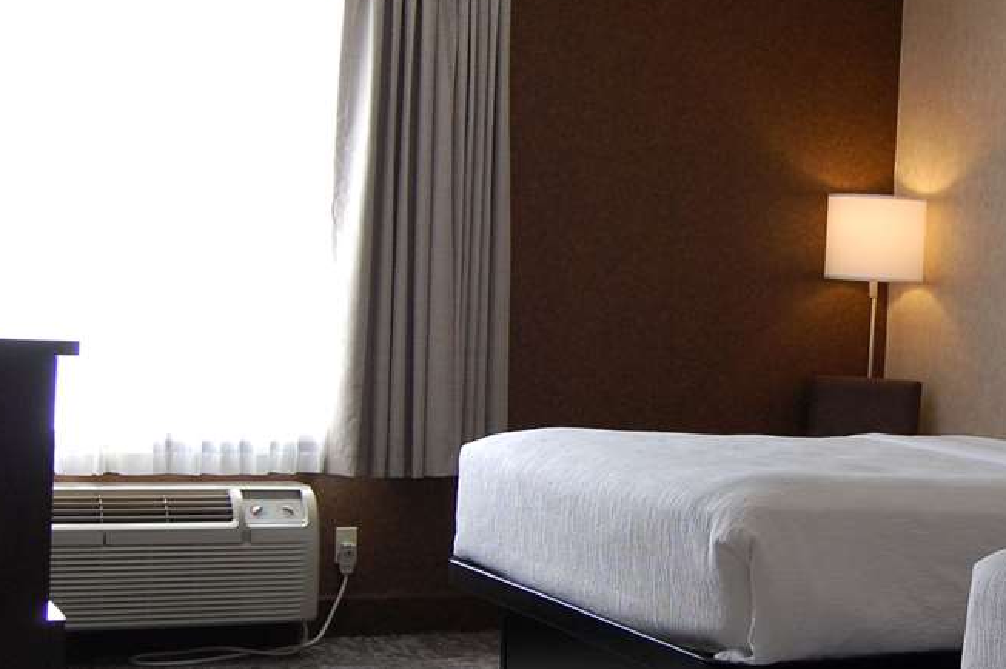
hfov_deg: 31.2
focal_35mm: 62
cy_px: 326
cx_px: 863
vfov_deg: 21.9
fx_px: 1731
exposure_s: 1/125
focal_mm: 18
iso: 400
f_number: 5.6
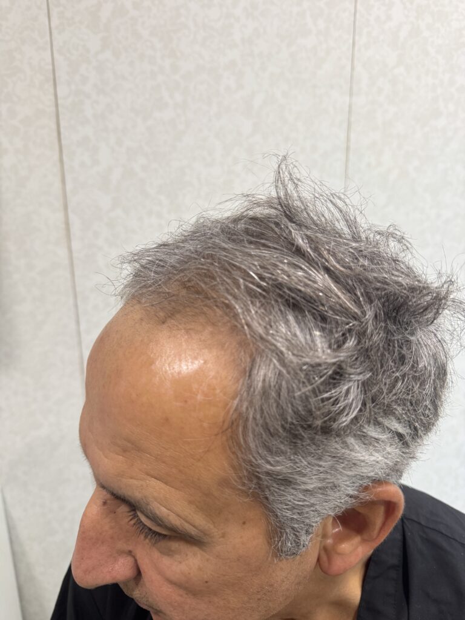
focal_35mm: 24
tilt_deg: -15.4
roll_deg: -0.3
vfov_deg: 71.6
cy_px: 310
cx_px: 232
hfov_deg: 56.8
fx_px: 430
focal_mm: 6.76
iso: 200
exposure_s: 1/50
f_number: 1.78
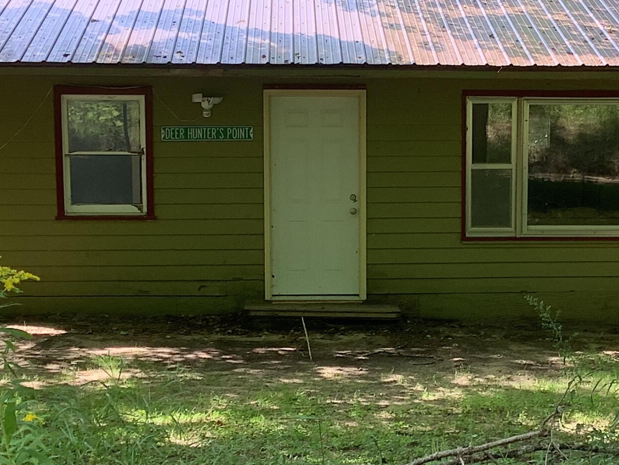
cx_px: 360
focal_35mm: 75
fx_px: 1341
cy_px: 250
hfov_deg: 26.0
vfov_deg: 19.6
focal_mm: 3.3
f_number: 2.4
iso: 40
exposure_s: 1/120
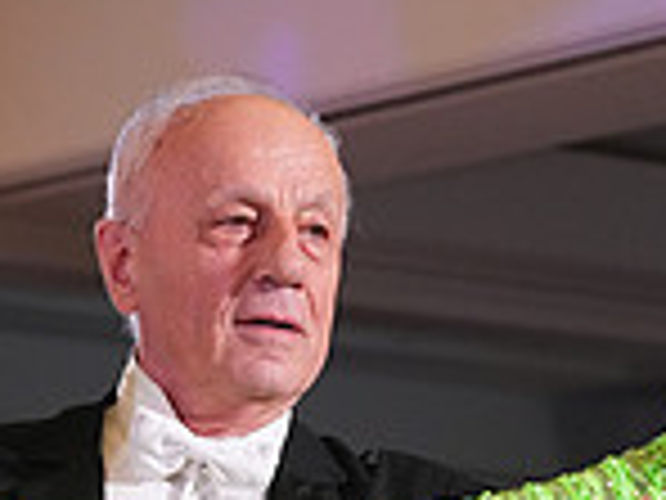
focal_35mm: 263
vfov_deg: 5.5
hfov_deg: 7.5
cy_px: 1221
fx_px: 5060
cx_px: 110
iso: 3200
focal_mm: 70
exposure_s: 1/250
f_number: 4.5
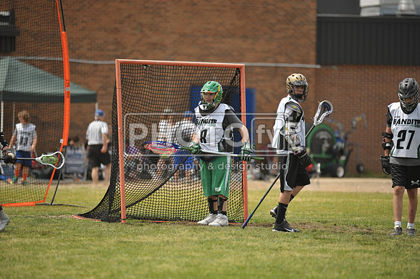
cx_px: 210
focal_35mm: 340
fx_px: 3964
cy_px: 140
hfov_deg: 6.1
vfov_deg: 4.0
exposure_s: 1/3200
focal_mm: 340
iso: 800
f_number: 4
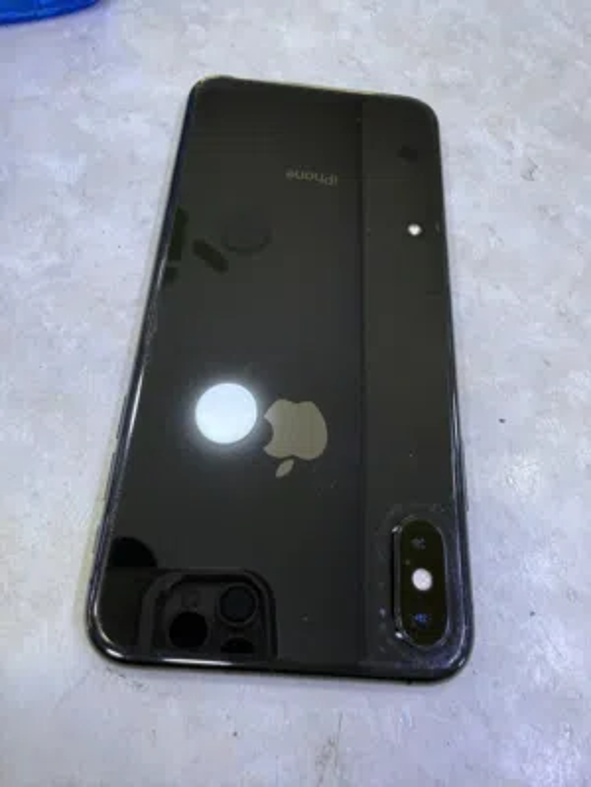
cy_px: 394
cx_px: 296
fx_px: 546
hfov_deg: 56.8
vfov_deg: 71.6
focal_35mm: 24
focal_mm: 2.22
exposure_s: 1/100
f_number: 2.2
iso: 125
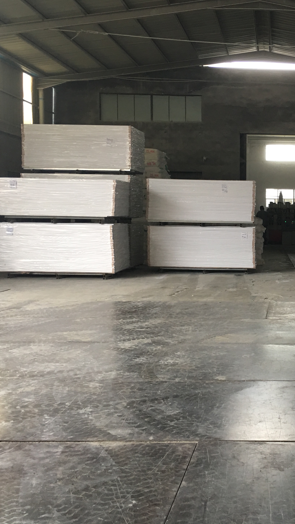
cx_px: 298
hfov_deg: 25.7
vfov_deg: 46.4
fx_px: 612
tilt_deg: -2.6
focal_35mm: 44
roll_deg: -0.5
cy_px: 251
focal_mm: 4.15
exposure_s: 1/17
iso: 40
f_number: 2.2
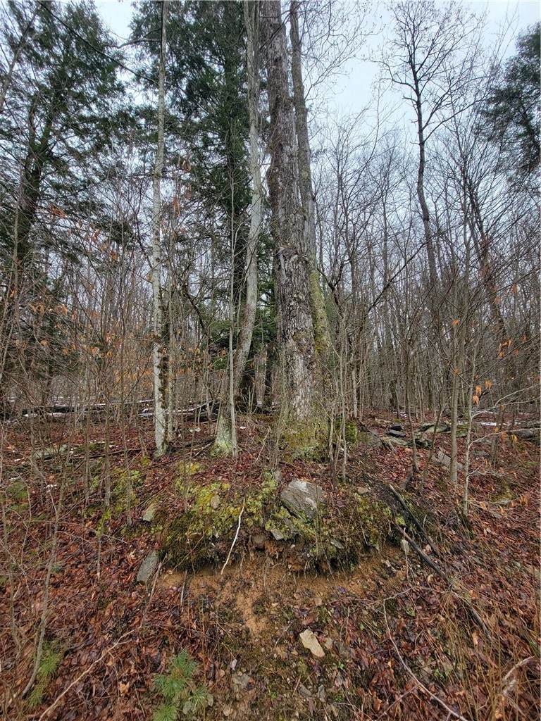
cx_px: 270
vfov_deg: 106.2
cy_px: 360
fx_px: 271
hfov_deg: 89.9
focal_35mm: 13
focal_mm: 2.2
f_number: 2.2
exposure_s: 1/761
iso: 50
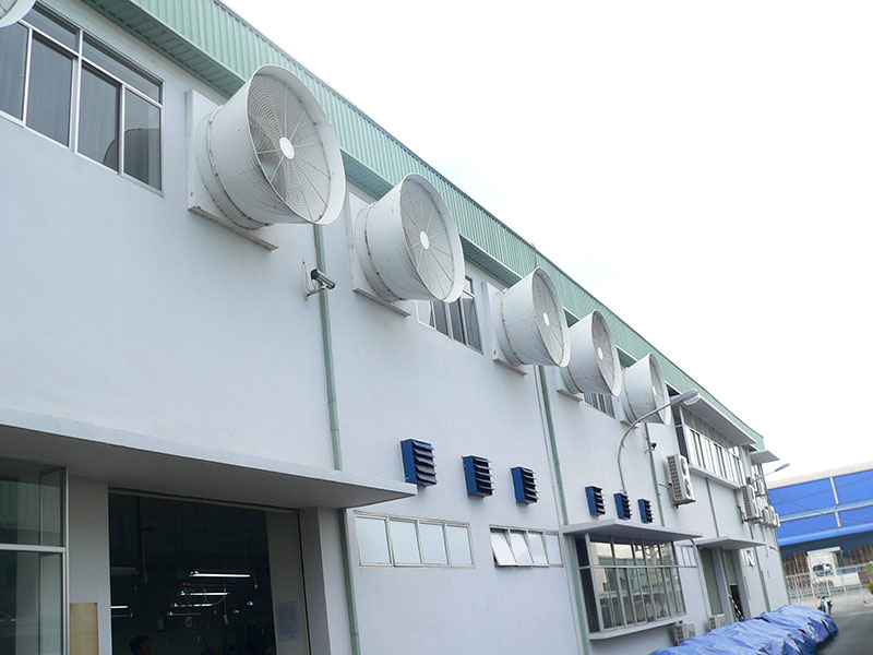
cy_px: 328
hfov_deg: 51.4
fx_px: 908
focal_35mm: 36
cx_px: 436
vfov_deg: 39.7
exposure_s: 1/125
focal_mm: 6
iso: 80
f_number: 4
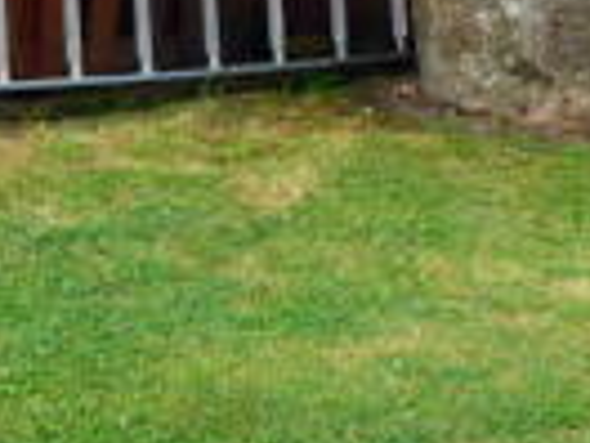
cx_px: 7
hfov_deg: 14.2
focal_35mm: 137
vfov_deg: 10.2
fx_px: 2335
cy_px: -347
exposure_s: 1/200
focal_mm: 5.5
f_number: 7.1
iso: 200
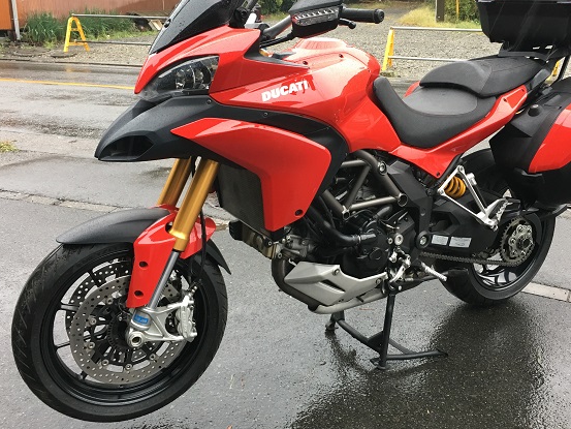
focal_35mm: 37
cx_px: 308
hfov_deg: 50.1
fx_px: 610
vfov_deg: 38.5
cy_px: 166
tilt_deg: -11.2
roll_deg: -0.1
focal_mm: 4.15
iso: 40
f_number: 2.2
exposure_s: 1/30
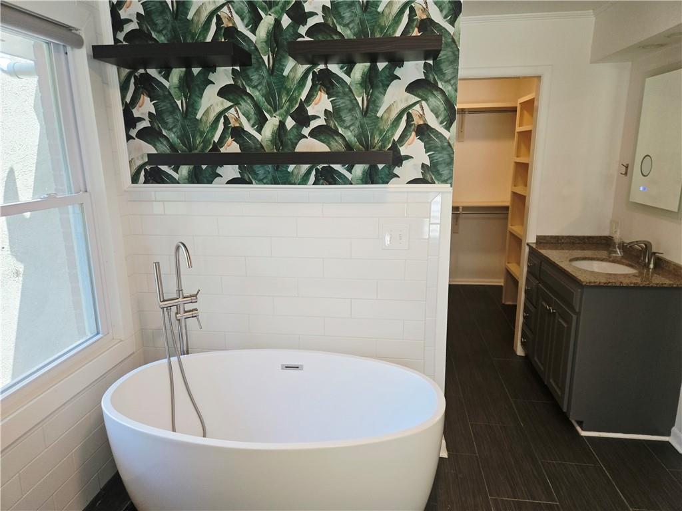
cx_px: 341
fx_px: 453
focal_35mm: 23
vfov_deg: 58.9
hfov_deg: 73.9
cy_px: 256
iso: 125
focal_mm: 5.4
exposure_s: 1/120
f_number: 1.8
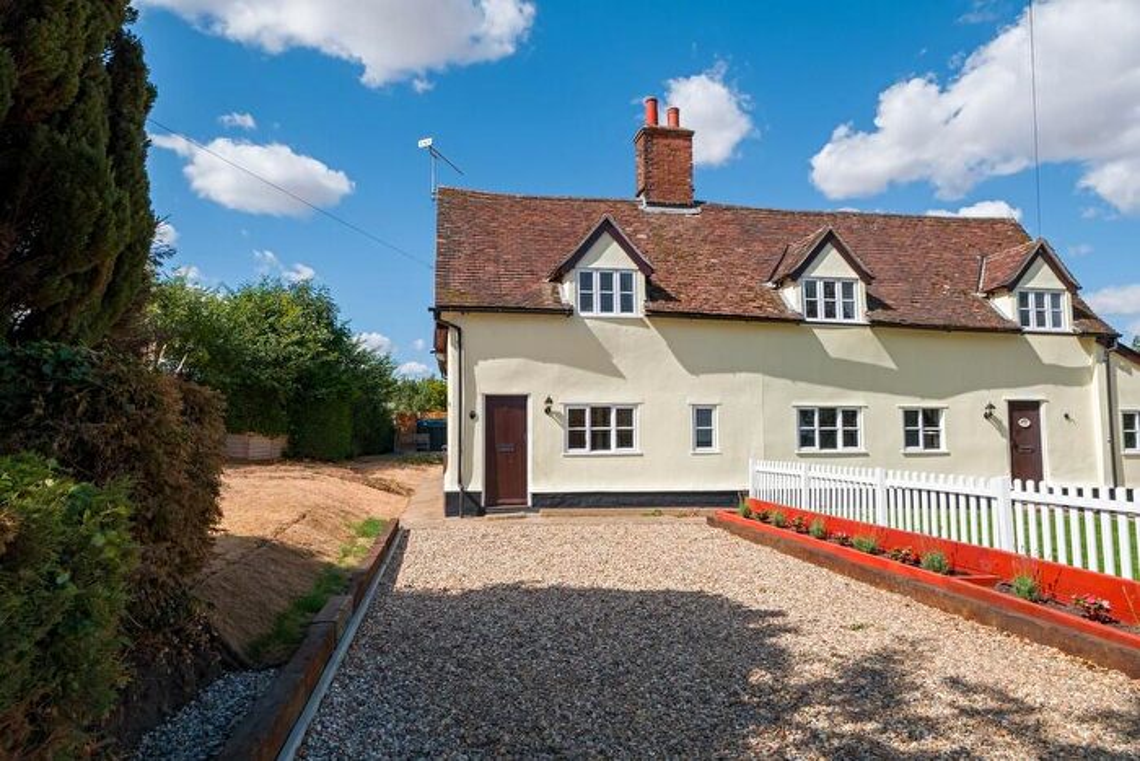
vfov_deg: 57.2
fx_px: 697
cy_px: 380
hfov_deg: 78.6
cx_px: 570
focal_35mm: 22
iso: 160
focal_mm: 14.4
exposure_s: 1/320
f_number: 9
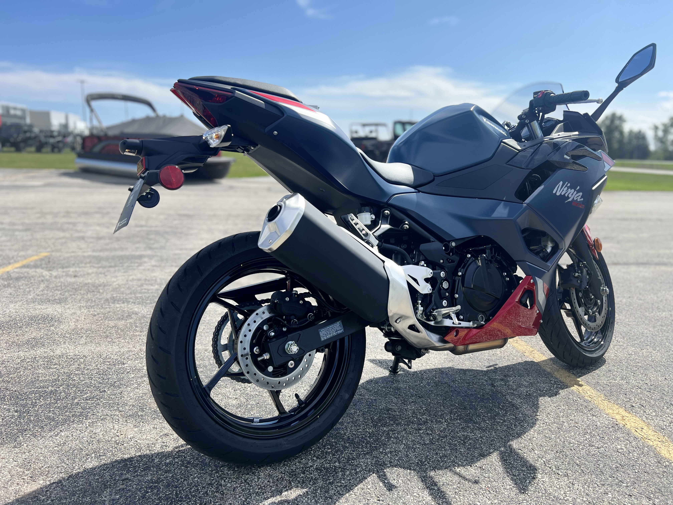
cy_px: 252
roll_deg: -0.7
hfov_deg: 67.3
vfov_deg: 53.1
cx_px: 336
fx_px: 505
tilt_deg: -11.2
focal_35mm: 26
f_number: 1.5
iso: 50
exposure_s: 1/1724
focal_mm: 5.7
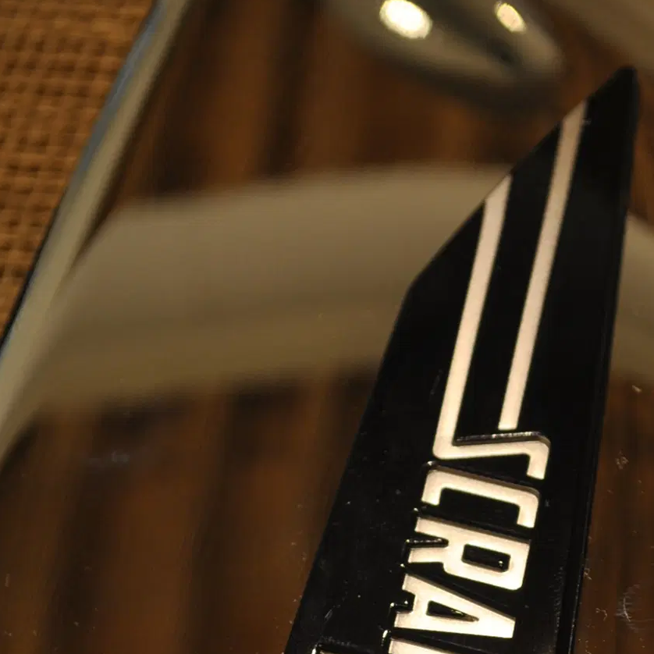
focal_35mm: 142
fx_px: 3035
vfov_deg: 12.2
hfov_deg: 12.3
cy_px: 639
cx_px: 442
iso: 280
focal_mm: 52
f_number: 5.6
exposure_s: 1/60
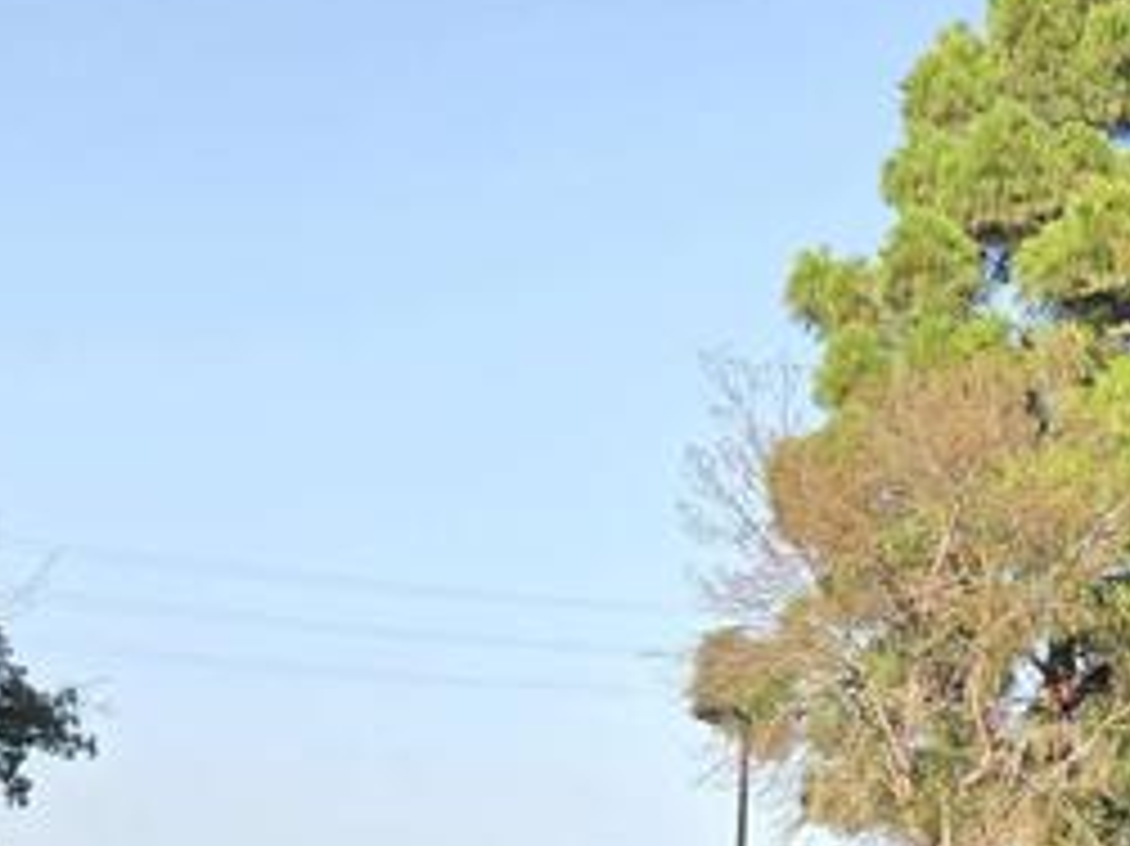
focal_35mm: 94
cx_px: 1382
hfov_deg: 19.6
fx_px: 3067
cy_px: 940
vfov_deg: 15.3
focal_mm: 5.4
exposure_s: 1/1300
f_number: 1.8
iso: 80
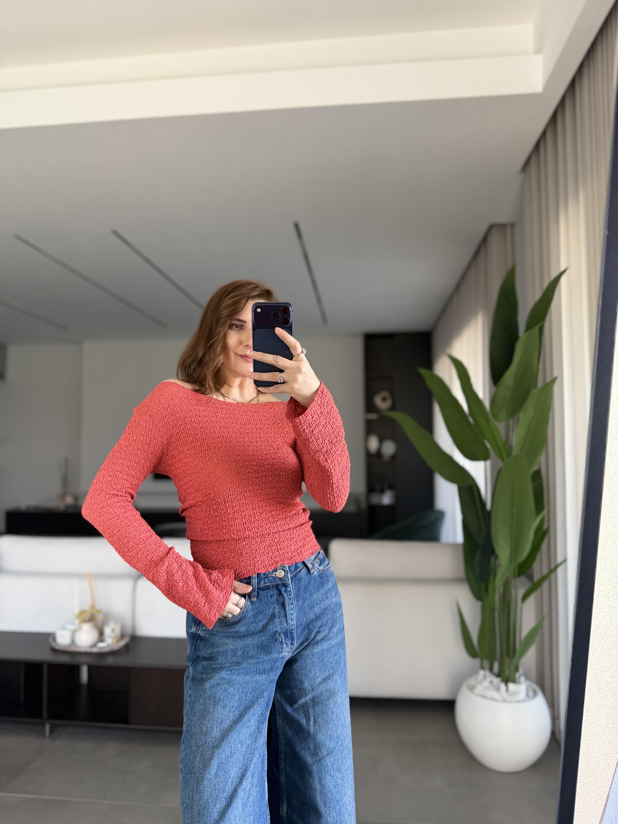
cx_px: 309
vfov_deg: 71.6
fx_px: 571
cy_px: 412
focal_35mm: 24
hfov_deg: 56.8
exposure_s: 1/70
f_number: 1.78
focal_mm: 6.76
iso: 200
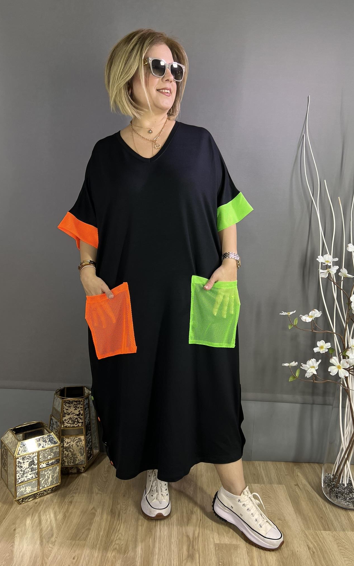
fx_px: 432
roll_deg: -3.0
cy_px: 286
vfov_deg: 66.5
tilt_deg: -8.6
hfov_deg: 44.5
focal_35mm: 28
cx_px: 197
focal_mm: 5.7
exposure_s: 1/100
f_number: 1.5
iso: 80
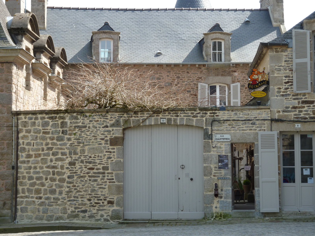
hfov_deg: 21.8
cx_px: 158
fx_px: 819
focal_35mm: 90
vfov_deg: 16.4
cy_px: 118
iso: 80
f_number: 4.3
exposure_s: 1/200
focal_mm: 14.7
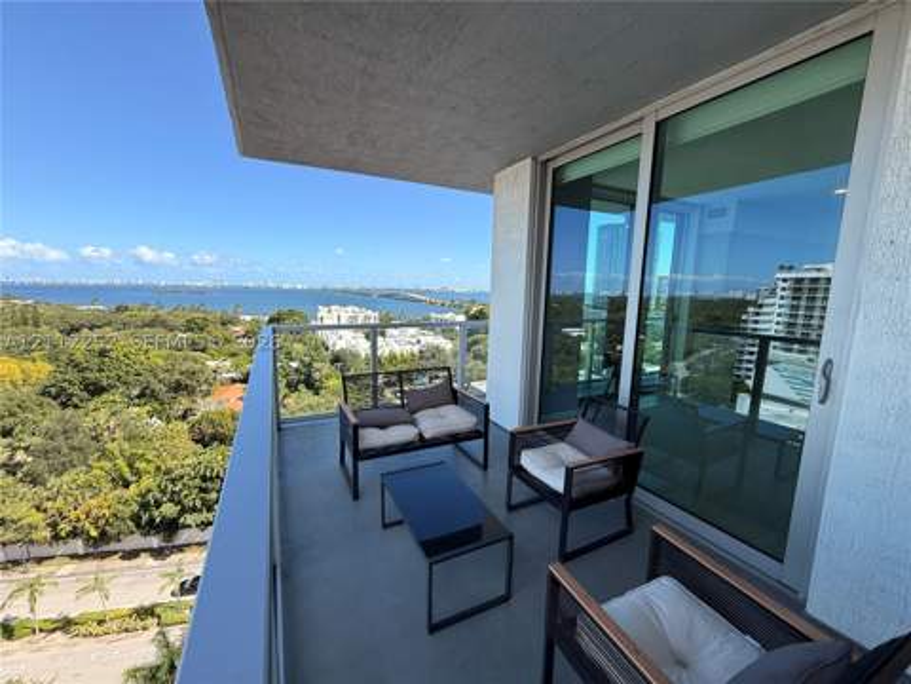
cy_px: 342
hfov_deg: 102.1
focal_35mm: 14
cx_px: 456
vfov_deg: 85.7
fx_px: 368
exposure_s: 1/1259
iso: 50
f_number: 2.2
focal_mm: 2.22
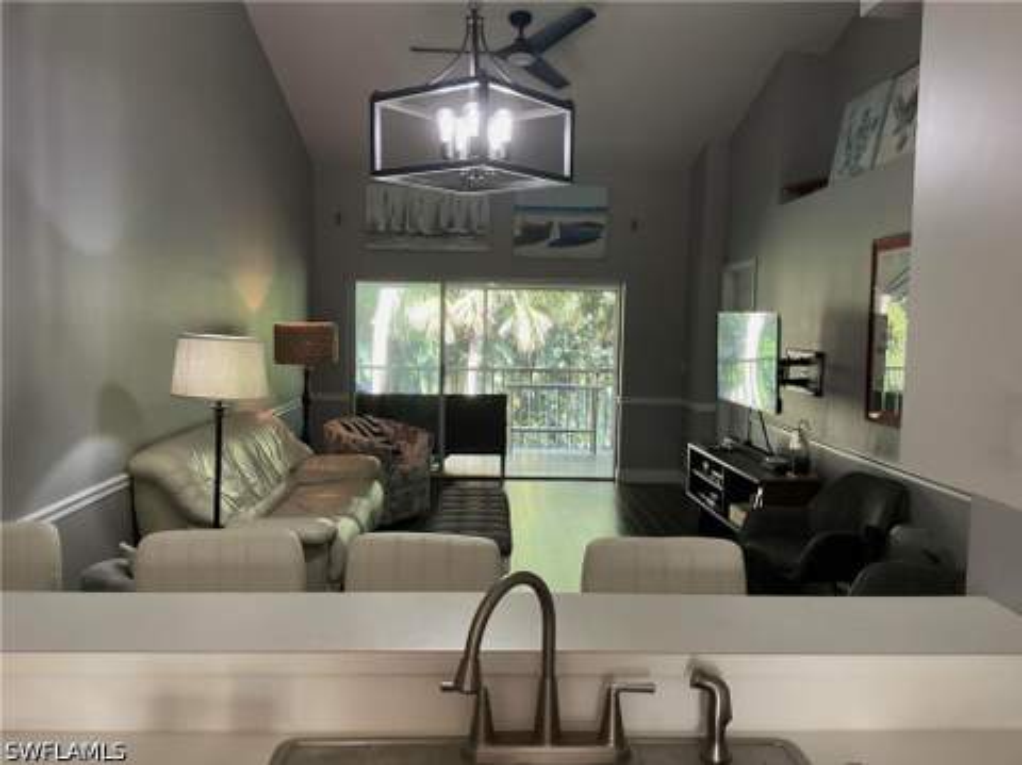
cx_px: 511
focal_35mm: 28
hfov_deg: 63.5
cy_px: 382
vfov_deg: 49.7
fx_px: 826
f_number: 1.8
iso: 160
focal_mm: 3
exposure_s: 1/60
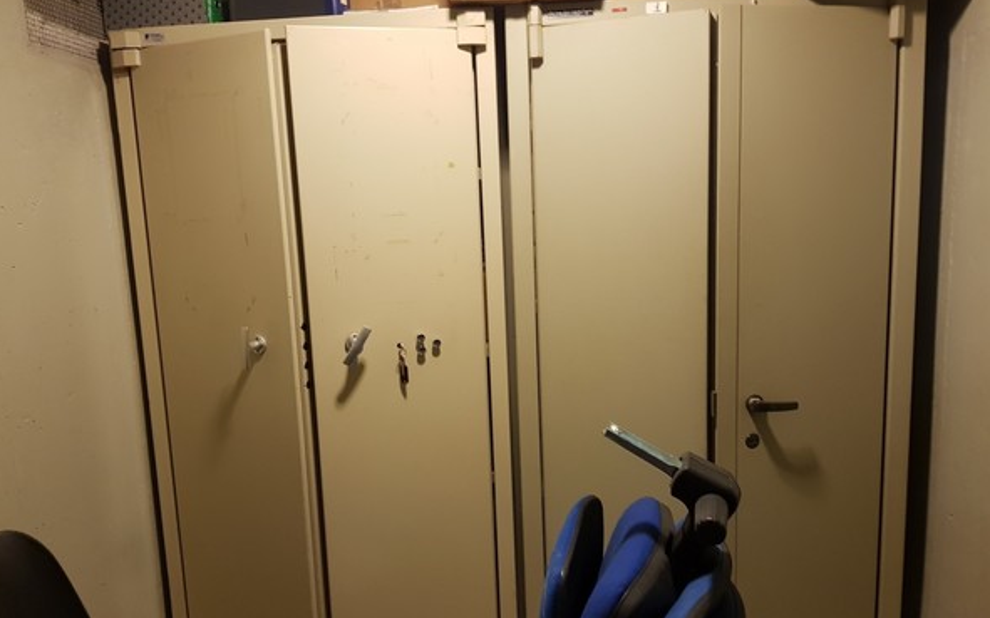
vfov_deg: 44.4
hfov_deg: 66.5
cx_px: 491
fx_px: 755
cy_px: 355
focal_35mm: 28
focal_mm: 4.2
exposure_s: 1/17
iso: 250
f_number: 1.7
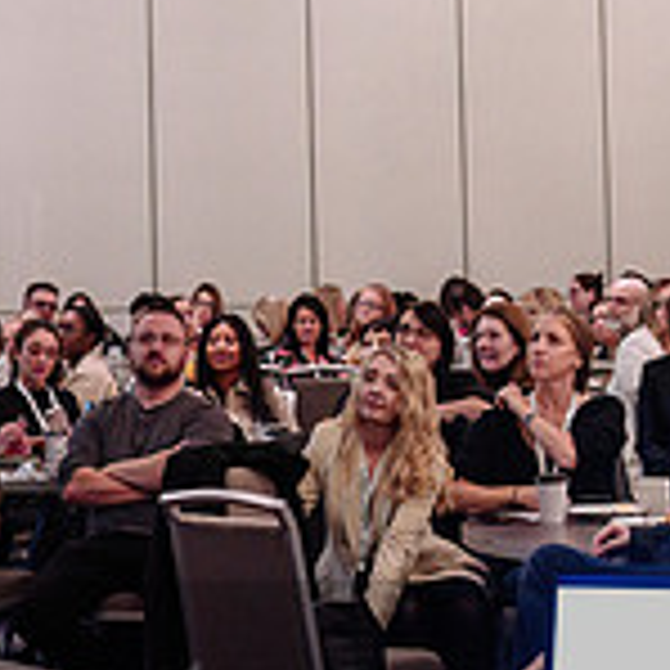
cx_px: 96
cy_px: 115
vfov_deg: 11.9
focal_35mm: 146
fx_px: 3197
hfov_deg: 11.9
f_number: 2.8
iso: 1600
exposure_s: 1/100
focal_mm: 35
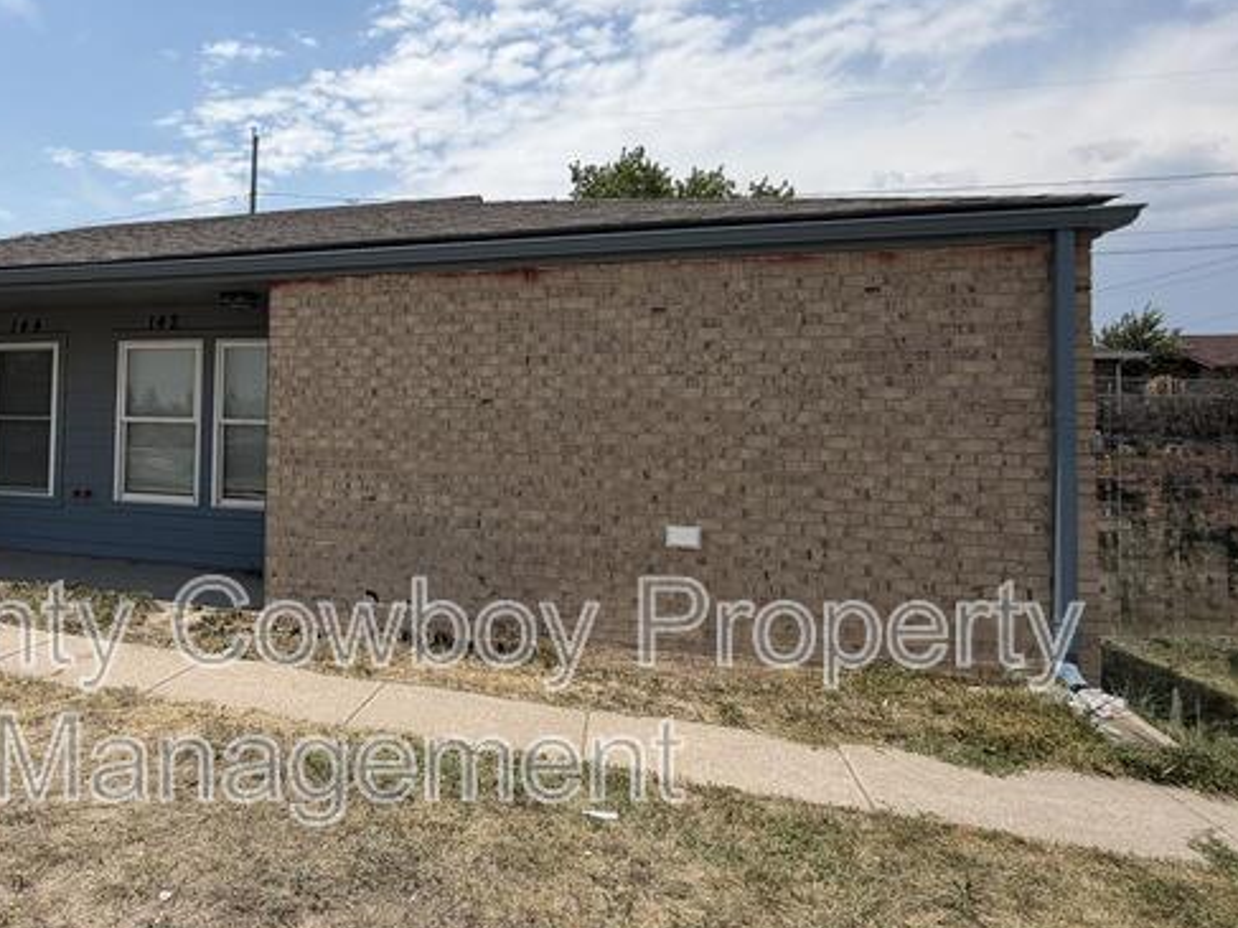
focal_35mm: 23
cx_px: 336
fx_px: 822
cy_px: 384
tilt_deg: +2.5
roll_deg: -1.5
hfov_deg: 69.9
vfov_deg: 58.5
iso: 20
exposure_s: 1/1235
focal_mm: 2.22
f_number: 2.2
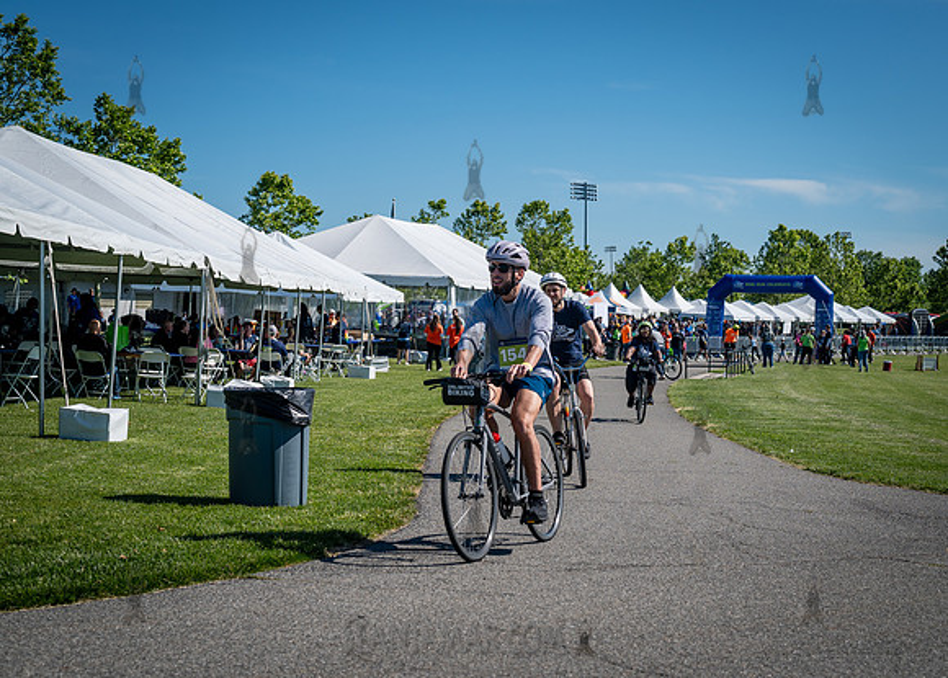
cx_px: 519
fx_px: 1506
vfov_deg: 25.4
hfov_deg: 34.9
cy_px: 351
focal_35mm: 56
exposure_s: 1/2000
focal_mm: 51
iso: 160
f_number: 4.5
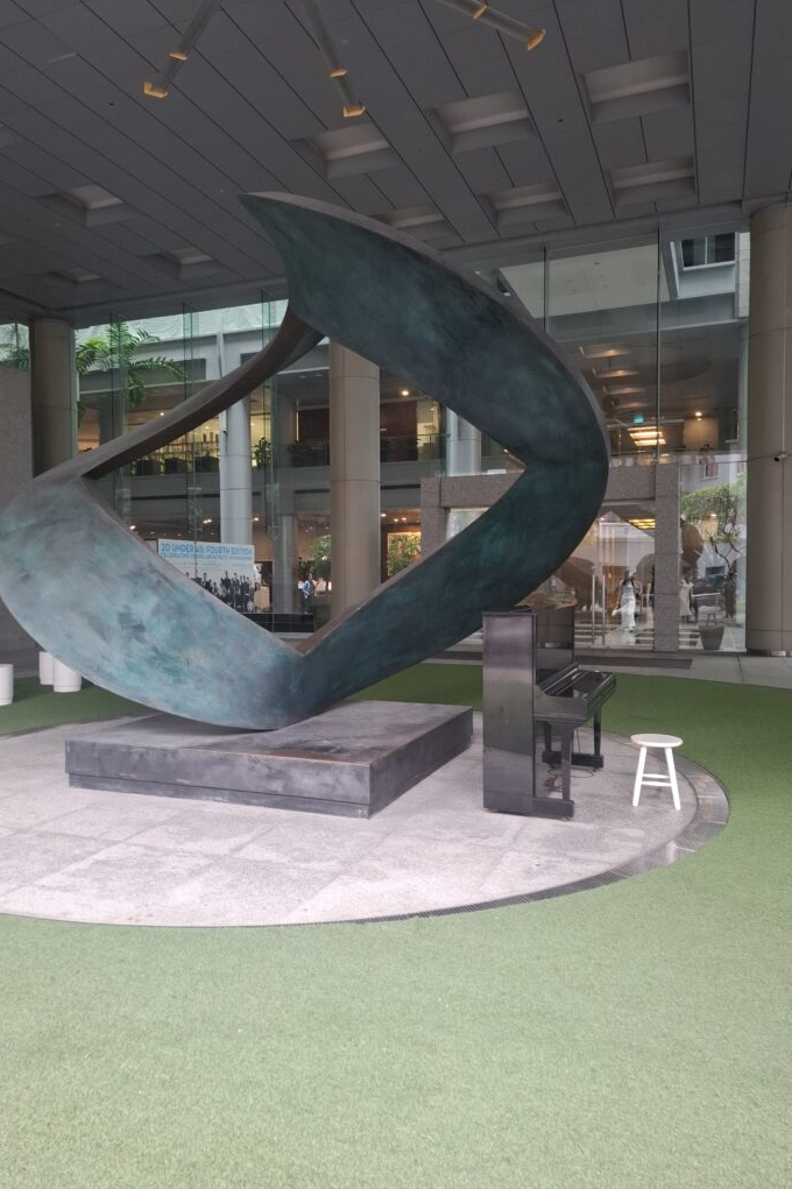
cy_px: 594
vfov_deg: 73.8
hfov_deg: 53.1
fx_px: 792
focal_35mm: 24
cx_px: 369
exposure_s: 1/50
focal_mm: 5.54
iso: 200
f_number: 1.8
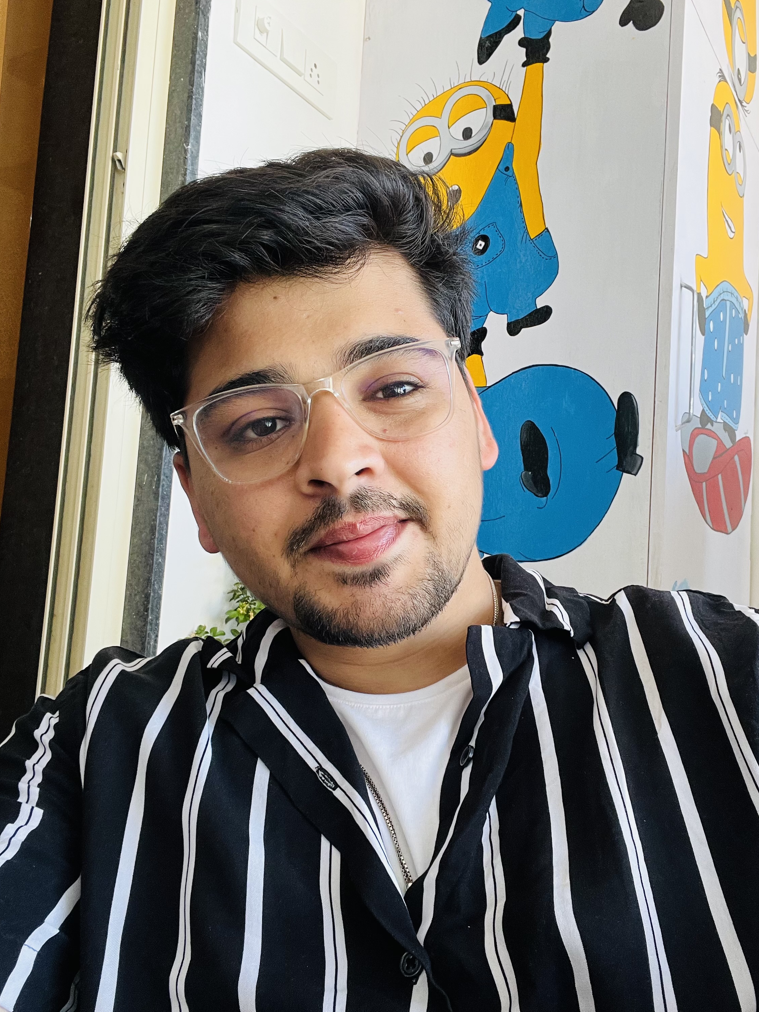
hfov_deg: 45.3
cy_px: 503
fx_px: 906
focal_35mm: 31
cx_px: 447
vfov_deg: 58.3
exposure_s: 1/69
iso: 100
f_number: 2.2
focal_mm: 2.71
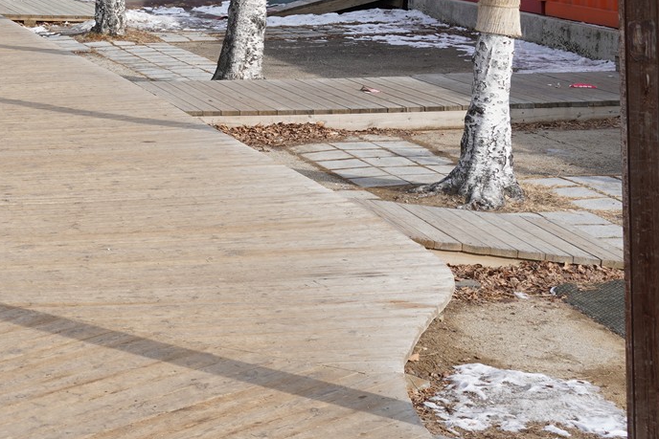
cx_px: -109
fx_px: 1758
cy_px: -146
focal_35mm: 96
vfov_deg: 13.7
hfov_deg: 20.1
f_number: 10
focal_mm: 33
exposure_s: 1/100
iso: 100
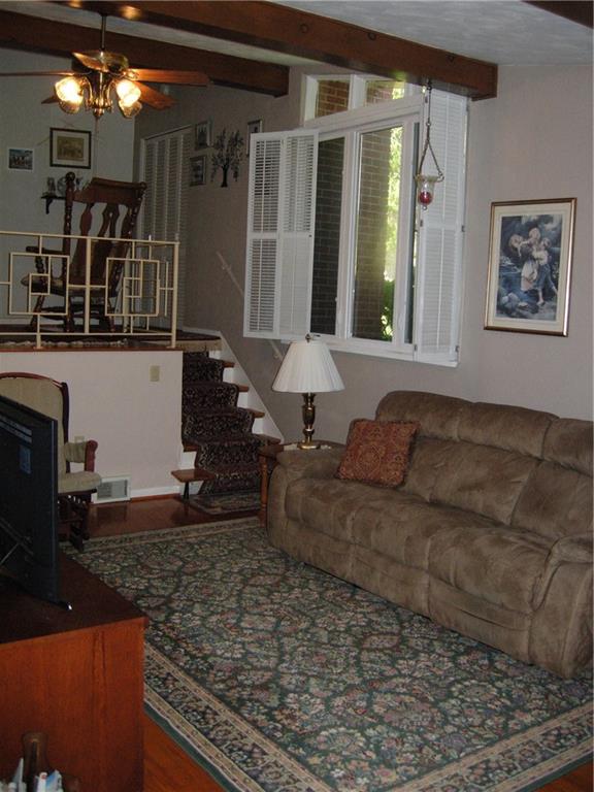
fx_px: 824
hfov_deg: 39.7
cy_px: 396
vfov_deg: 51.4
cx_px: 297
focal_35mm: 36
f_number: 2.7
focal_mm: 7.5
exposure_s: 1/181
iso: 200
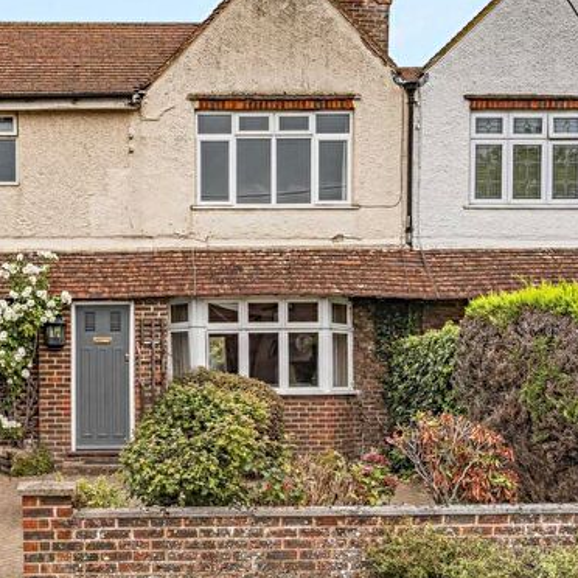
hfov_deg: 34.2
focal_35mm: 48
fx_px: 907
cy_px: 280
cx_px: 107
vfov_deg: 35.4
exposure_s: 1/200
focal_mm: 30
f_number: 9
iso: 250
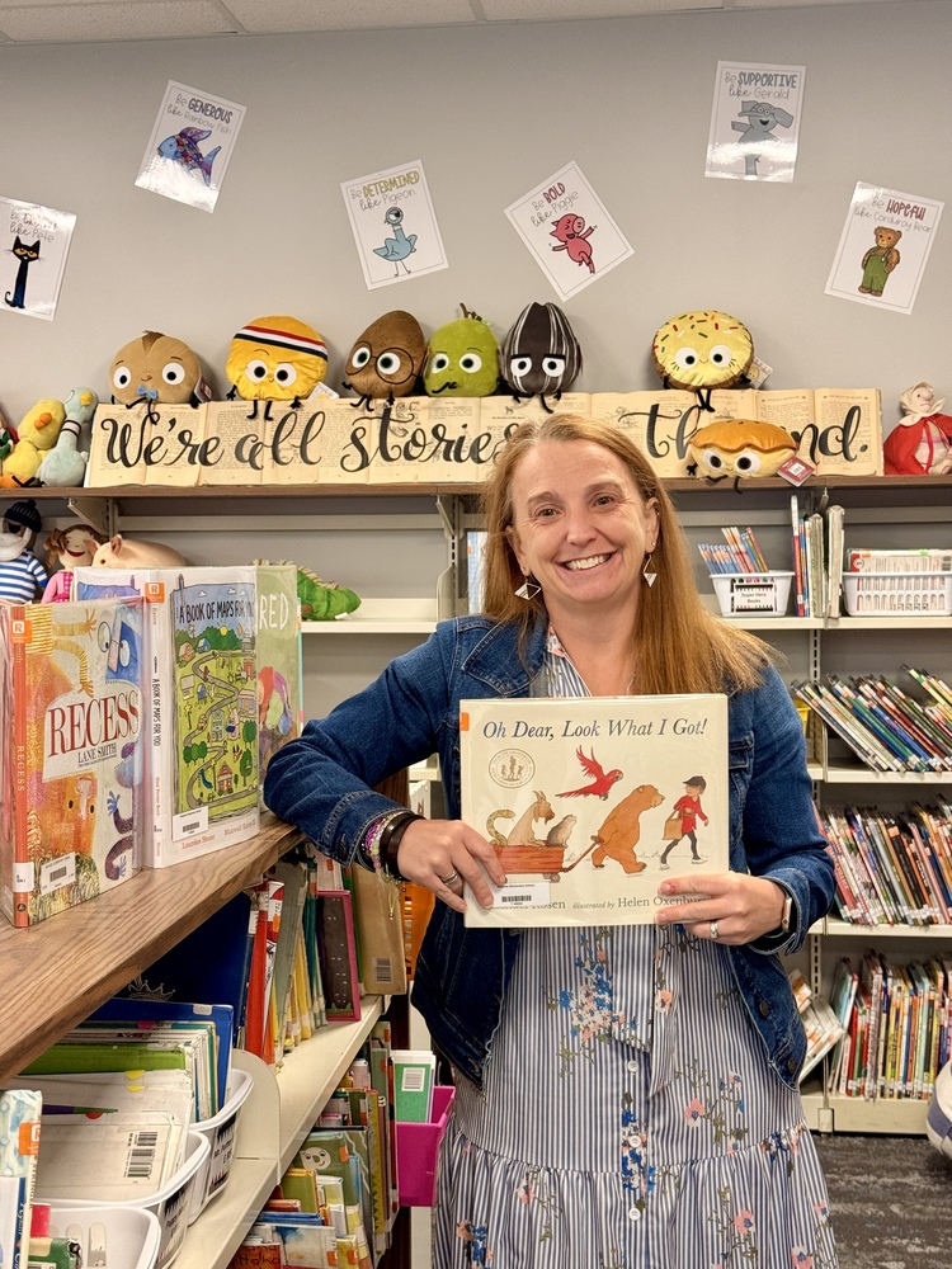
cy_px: 634
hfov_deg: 30.3
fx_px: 1760
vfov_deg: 39.7
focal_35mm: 48
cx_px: 476
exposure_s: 1/60
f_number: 1.78
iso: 200
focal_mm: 6.76
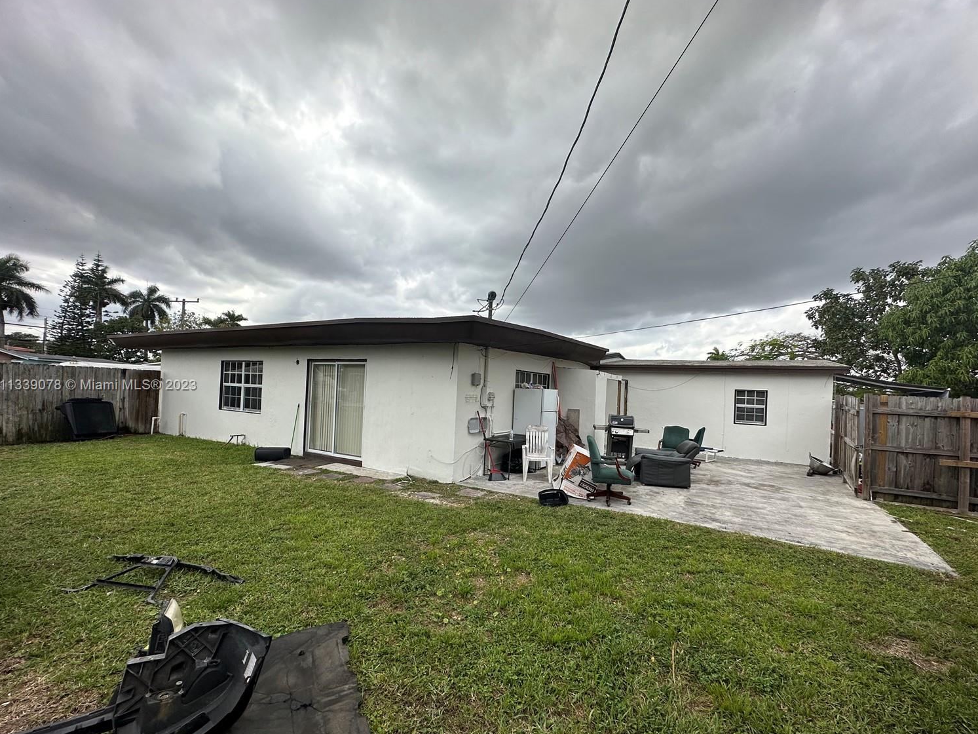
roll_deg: -2.3
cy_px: 386
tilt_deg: -0.5
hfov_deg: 98.1
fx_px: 424
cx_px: 511
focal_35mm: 15
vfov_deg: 81.7
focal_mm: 2.22
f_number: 2.2
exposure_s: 1/1221
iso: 50
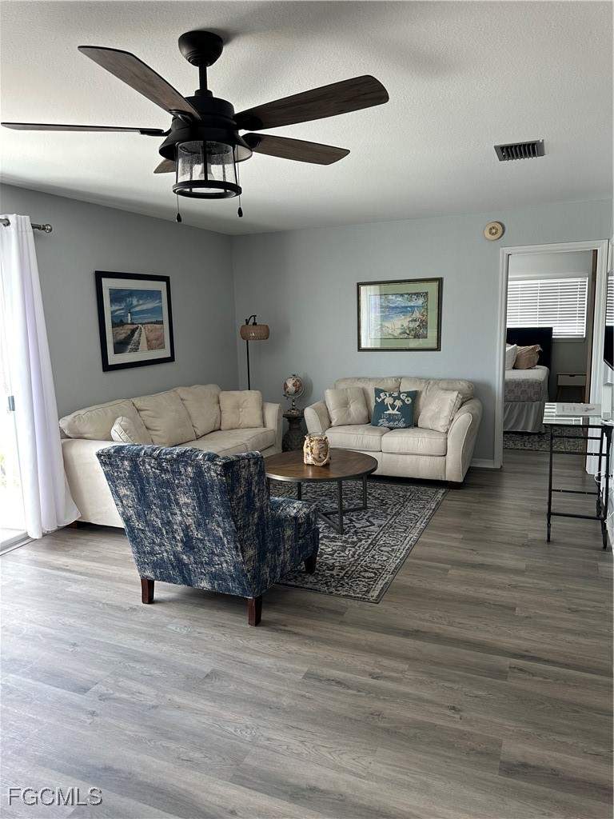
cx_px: 307
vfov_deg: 71.6
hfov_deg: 56.8
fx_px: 568
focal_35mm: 24
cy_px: 410
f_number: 1.78
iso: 125
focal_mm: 6.86
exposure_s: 1/121
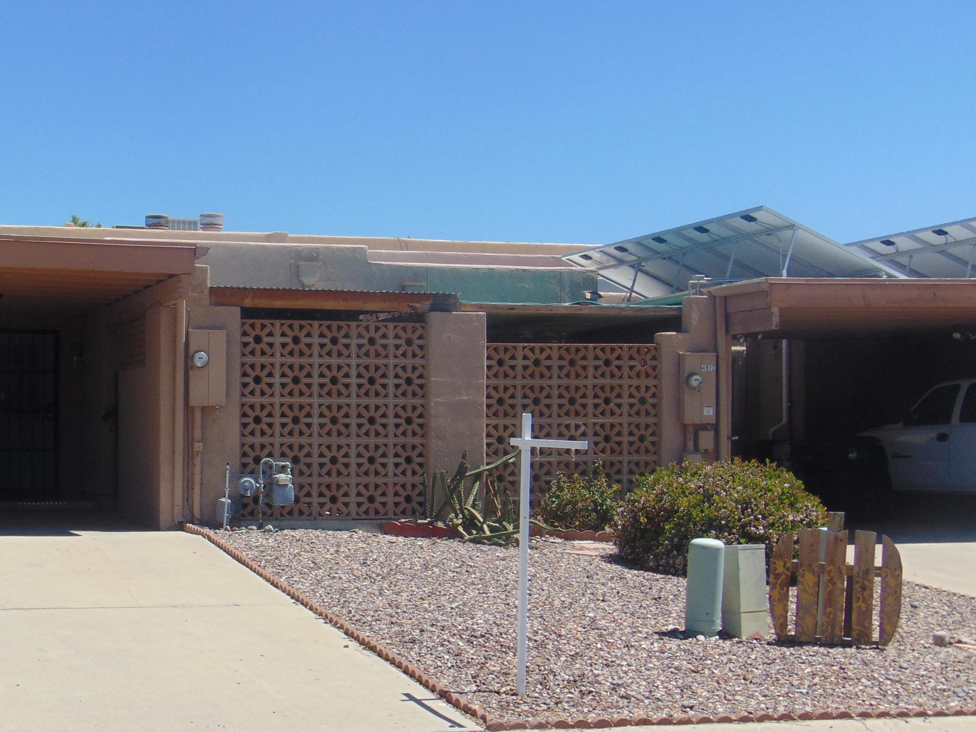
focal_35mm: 61
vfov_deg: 23.9
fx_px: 1720
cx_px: 231
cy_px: 485
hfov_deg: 31.1
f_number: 8.5
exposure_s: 1/250
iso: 80
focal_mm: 6.9
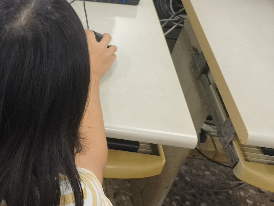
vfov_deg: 22.4
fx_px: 507
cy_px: 21
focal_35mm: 64
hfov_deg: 25.3
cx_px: -101
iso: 320
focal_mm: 6.45
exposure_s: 1/120
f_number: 1.62
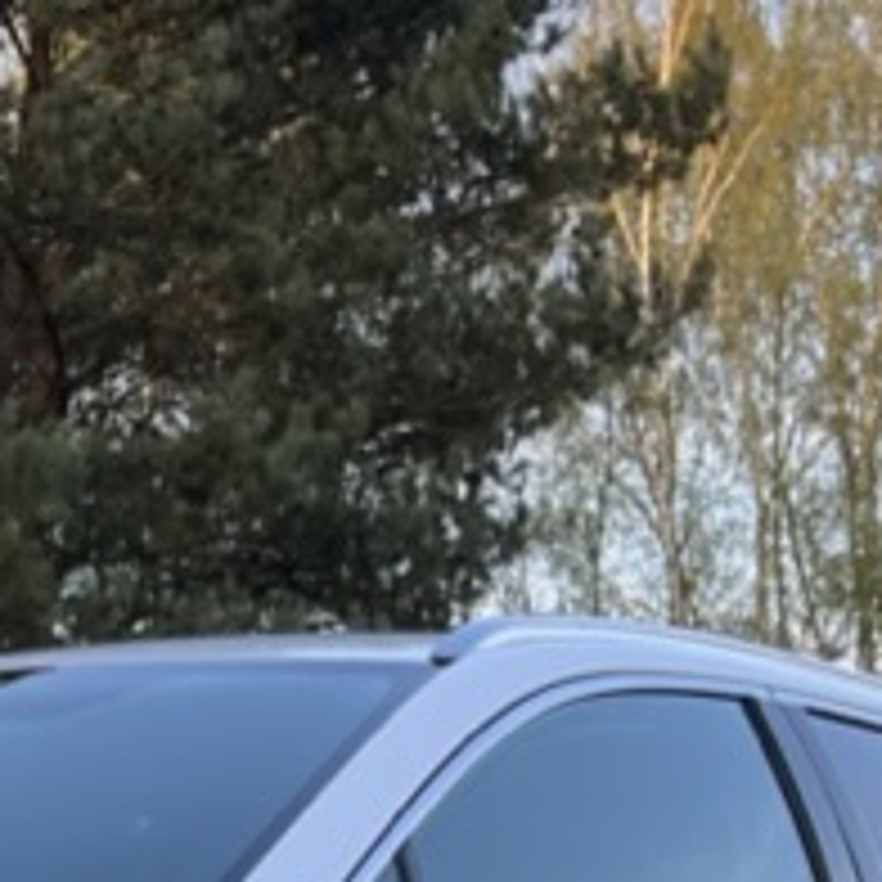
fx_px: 3459
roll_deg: -1.3
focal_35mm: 120
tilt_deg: -4.3
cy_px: 1370
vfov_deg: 13.6
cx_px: -315
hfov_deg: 13.9
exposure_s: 1/380
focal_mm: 5.1
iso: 50
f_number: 1.6
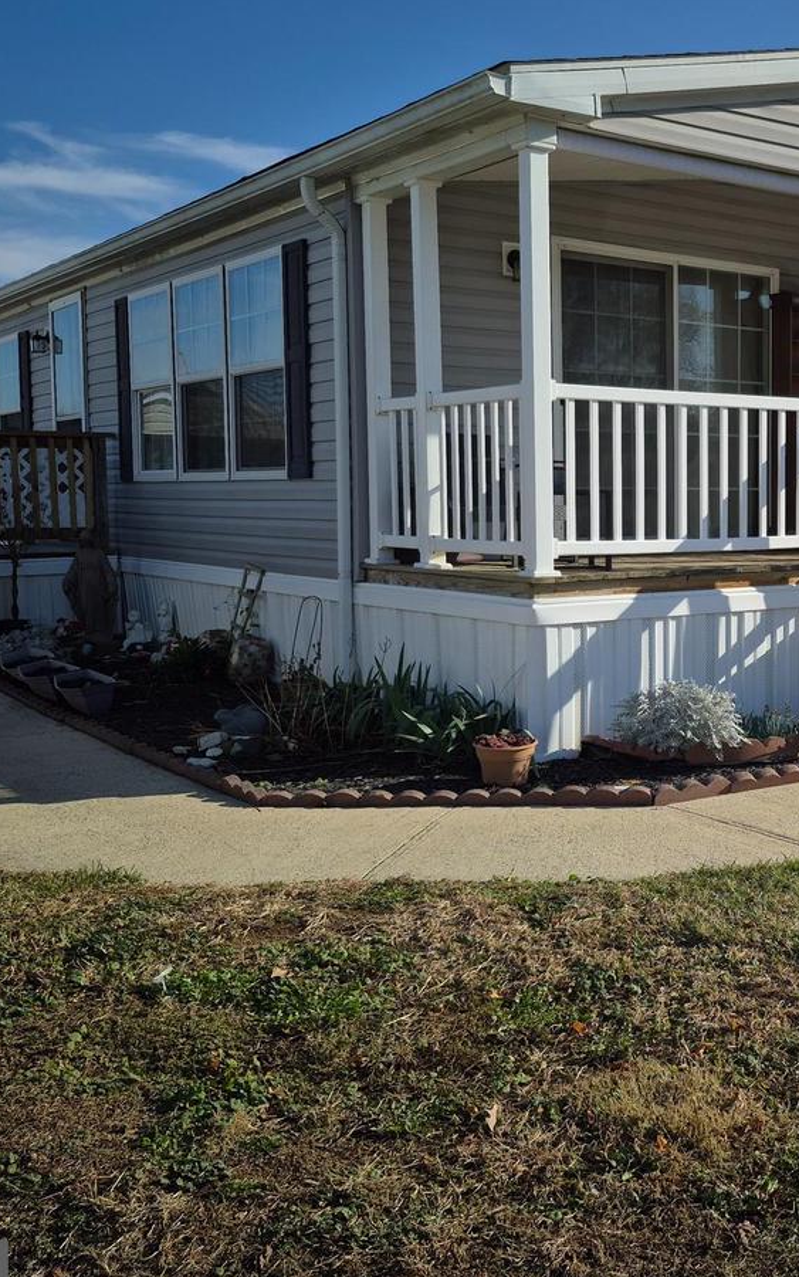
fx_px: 1358
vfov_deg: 50.2
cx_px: 781
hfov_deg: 30.7
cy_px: 556
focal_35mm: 39
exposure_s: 1/2128
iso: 25
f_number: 1.8
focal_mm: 5.4
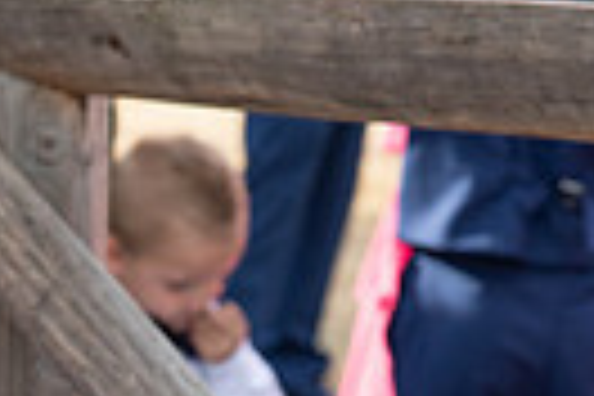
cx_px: -495
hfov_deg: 7.6
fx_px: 4339
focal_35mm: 263
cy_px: 605
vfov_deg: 5.2
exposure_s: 1/400
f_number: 5
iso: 400
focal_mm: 60
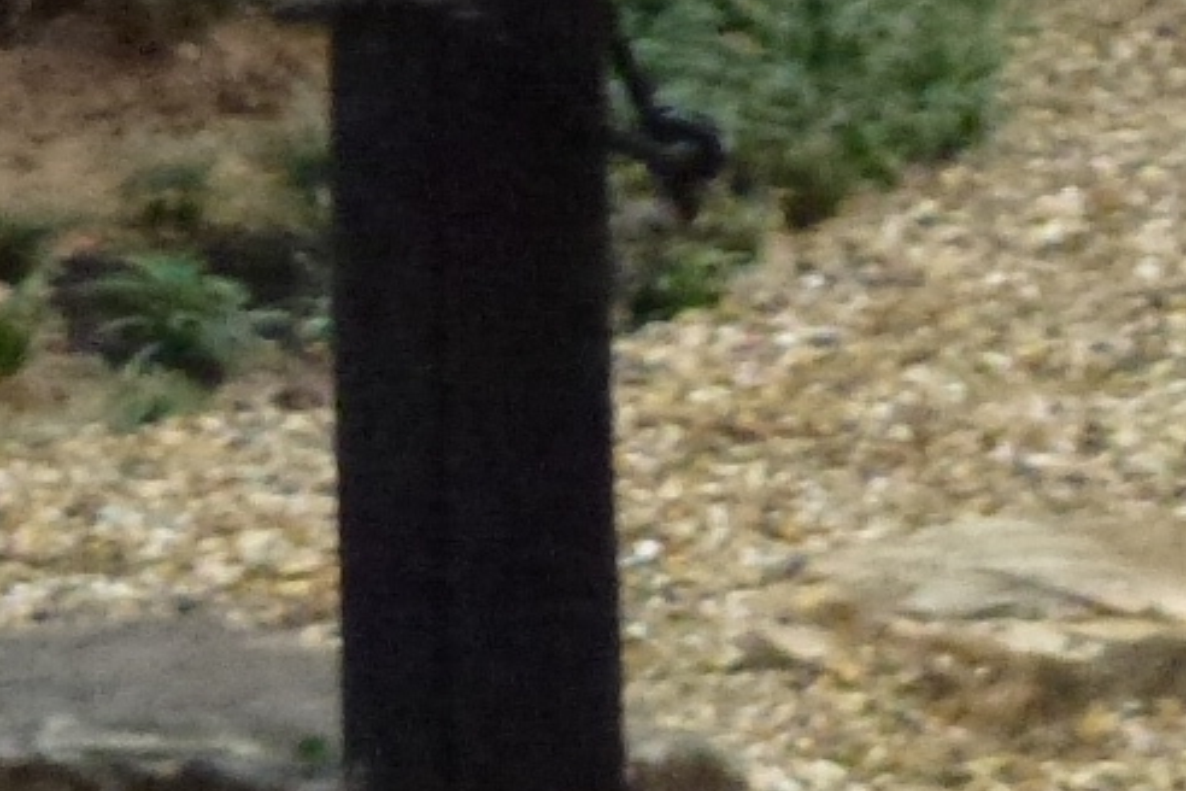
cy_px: -1240
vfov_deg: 2.6
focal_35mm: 520
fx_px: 17130
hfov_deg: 4.0
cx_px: 747
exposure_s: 1/320
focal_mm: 17.3
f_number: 5
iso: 800
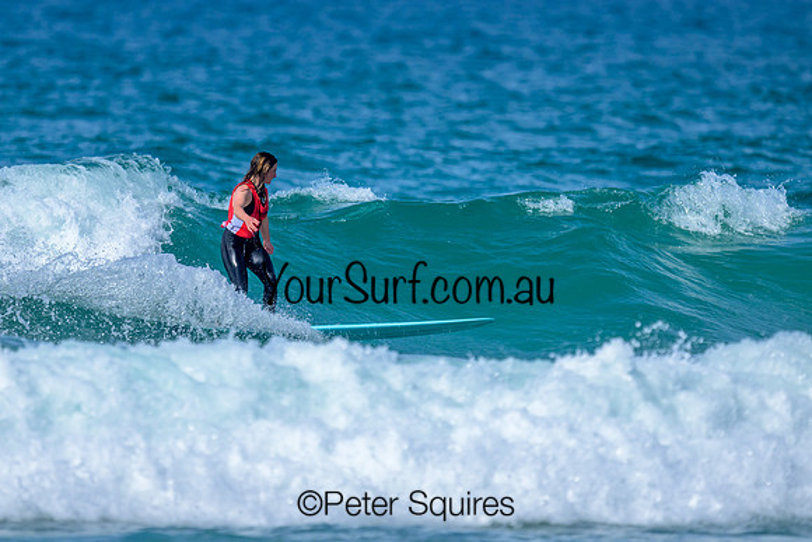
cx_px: 307
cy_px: 203
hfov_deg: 1.9
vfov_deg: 1.3
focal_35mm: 1100
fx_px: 24815
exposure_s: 1/2000
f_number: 6.3
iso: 200
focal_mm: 800
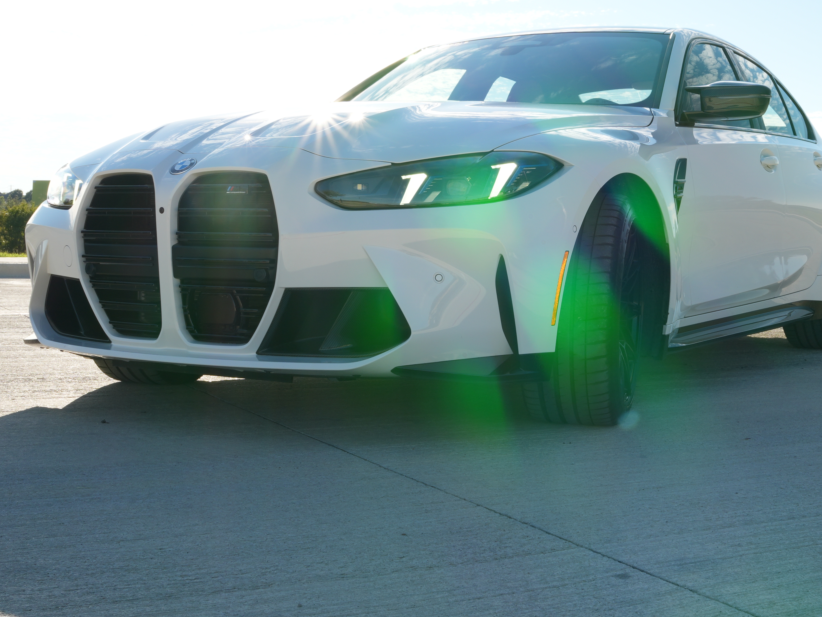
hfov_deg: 36.6
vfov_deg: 27.7
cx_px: 506
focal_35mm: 52
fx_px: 1238
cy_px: 189
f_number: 14
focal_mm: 21.8
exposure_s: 1/25
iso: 100
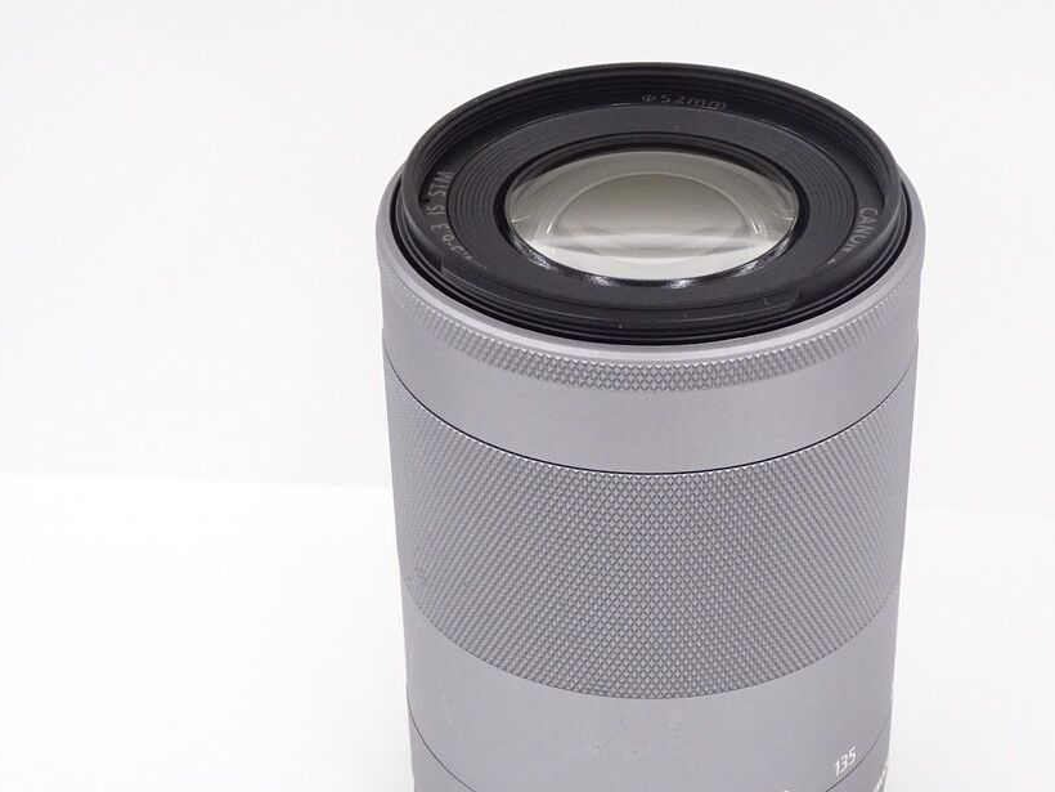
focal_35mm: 79
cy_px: 455
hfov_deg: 24.6
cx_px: 682
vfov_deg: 18.7
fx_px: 2408
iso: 500
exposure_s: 1/60
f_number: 4.5
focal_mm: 9.18
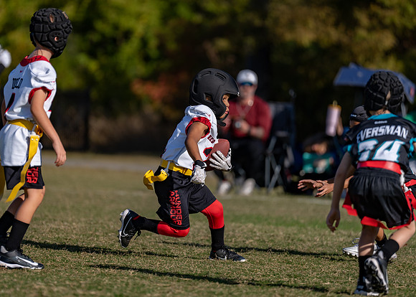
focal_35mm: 260
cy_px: 135
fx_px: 3067
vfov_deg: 5.5
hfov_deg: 7.8
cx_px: 181
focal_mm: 200
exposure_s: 1/3200
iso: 100
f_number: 2.8
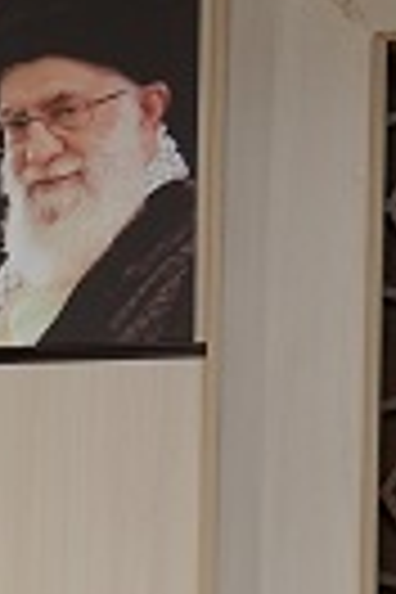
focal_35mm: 311
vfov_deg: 6.4
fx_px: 5131
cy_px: 1156
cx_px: -1552
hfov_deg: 4.0
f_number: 3.5
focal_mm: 41
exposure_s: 1/160
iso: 1600
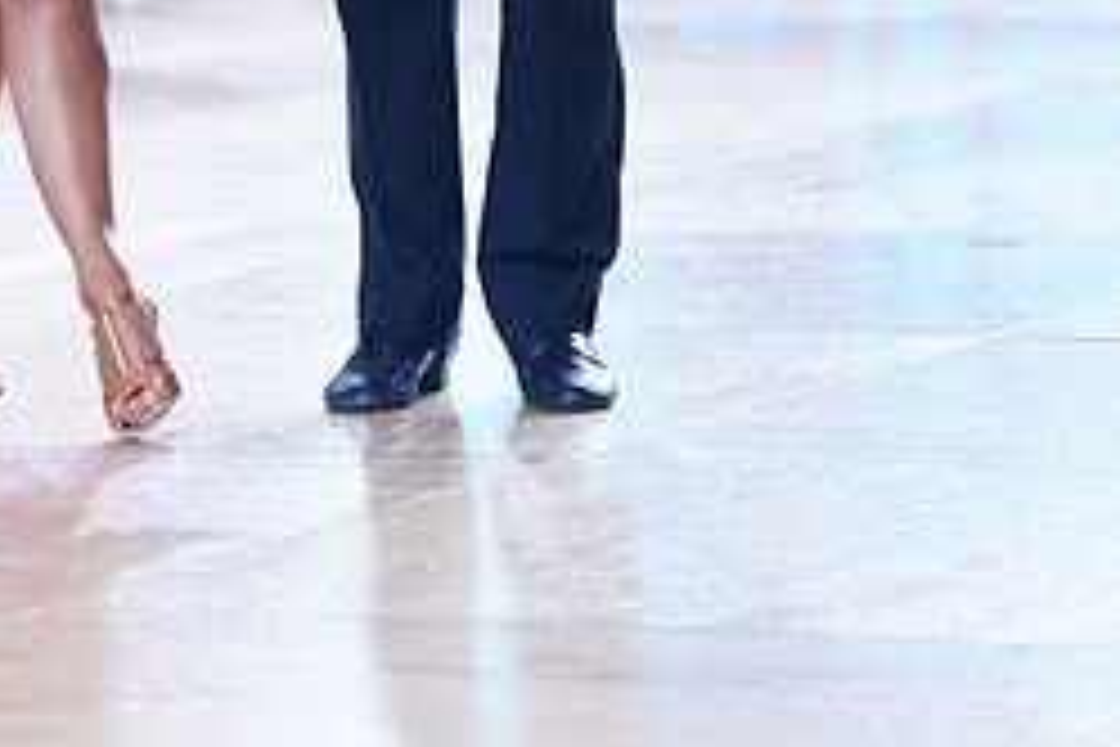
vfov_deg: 4.7
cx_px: 254
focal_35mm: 291
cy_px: -428
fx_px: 9053
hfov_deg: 7.1
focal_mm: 125
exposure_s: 1/640
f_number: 2.8
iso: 1250
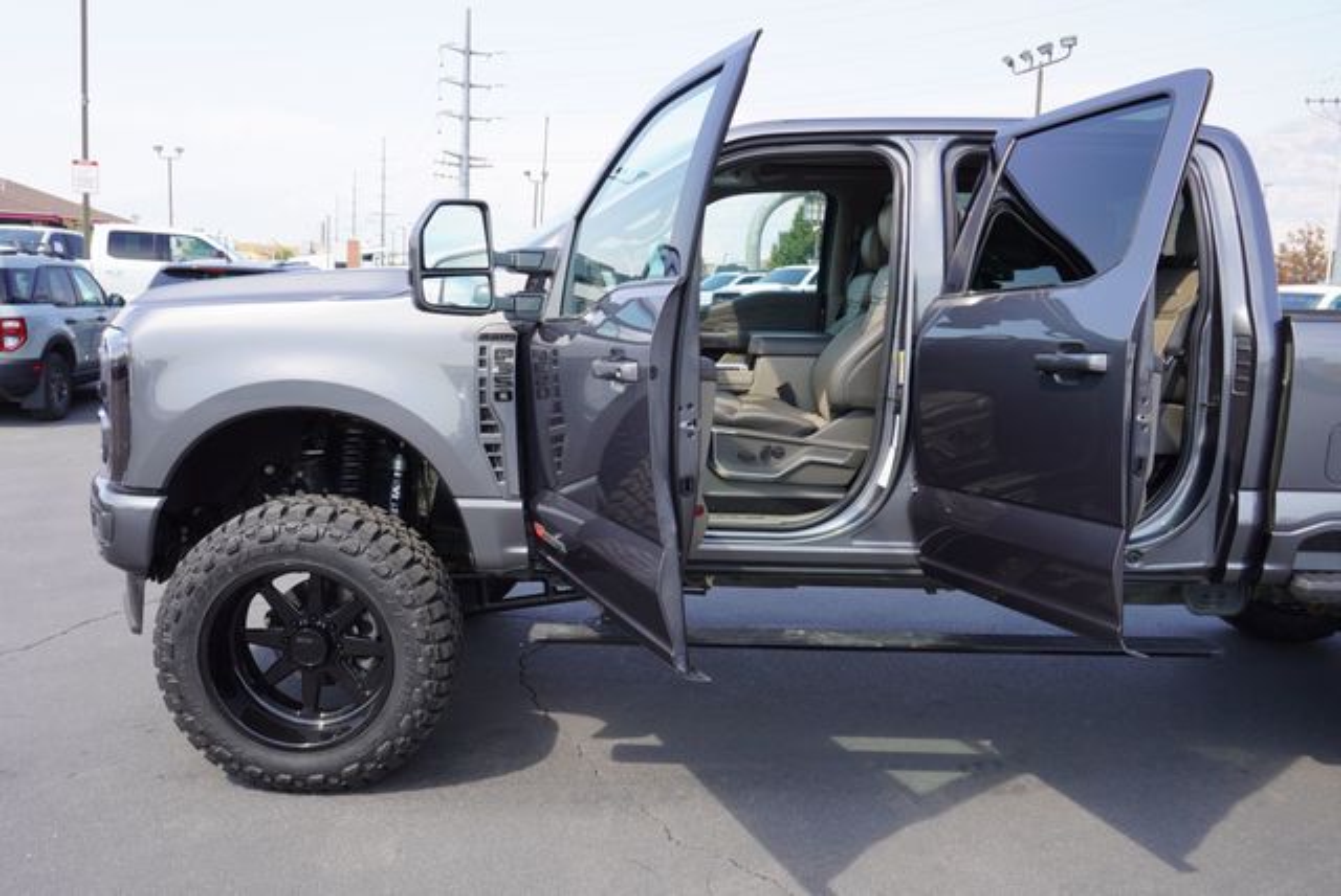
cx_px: 670
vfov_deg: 41.8
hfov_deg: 59.4
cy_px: 448
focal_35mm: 32
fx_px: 1174
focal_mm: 21
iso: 100
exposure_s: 1/100
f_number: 7.1
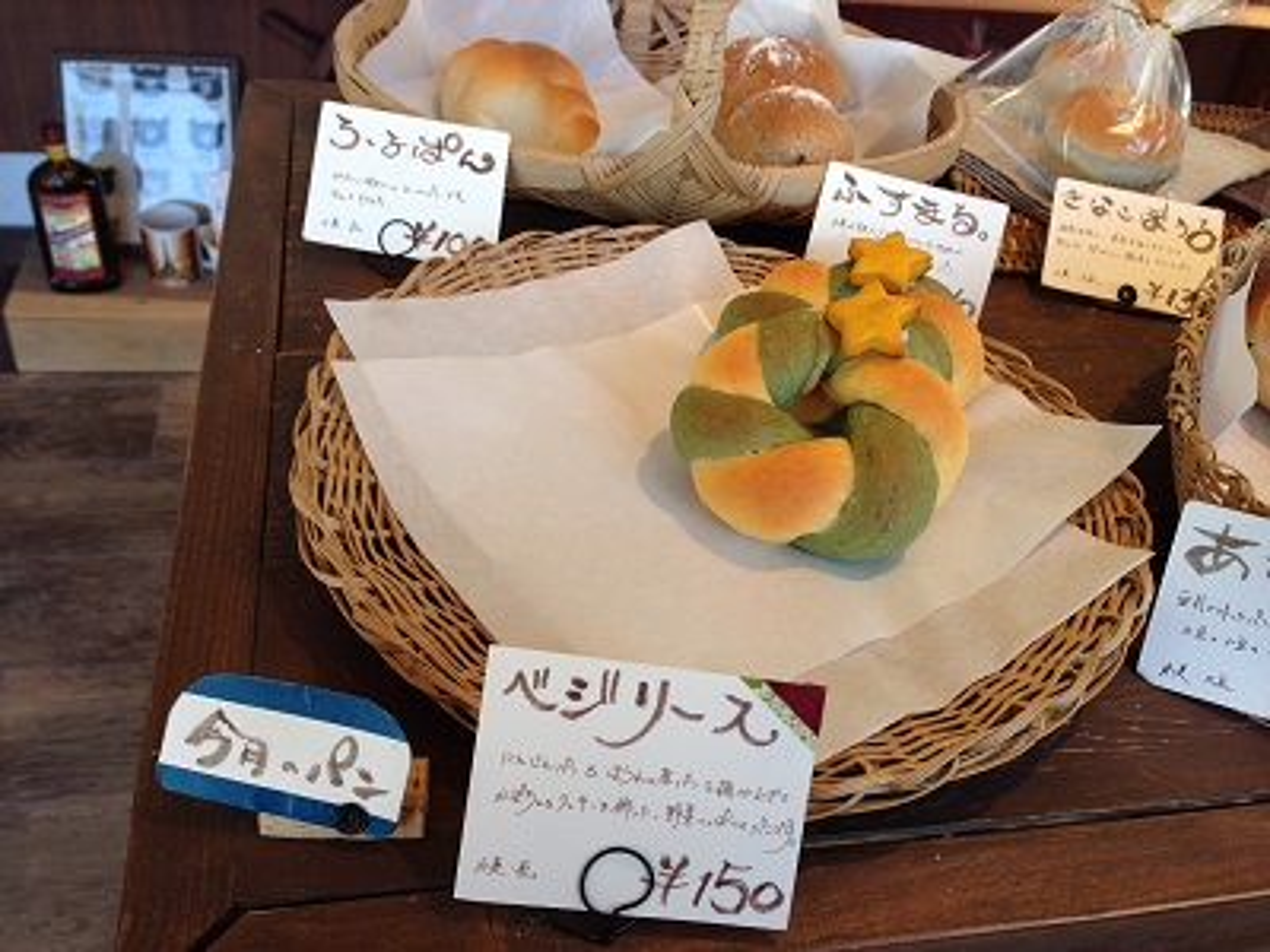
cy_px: 476
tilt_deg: -38.6
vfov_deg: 42.9
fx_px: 1211
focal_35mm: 33
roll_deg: -7.1
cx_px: 635
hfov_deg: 55.4
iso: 64
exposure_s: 1/120
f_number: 2.4
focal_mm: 4.12
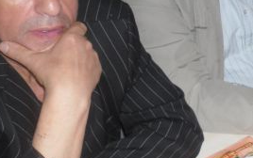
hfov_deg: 23.0
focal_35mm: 86
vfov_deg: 14.8
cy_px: -17
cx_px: 260
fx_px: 593
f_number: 2.8
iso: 80
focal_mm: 6
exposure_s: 1/45
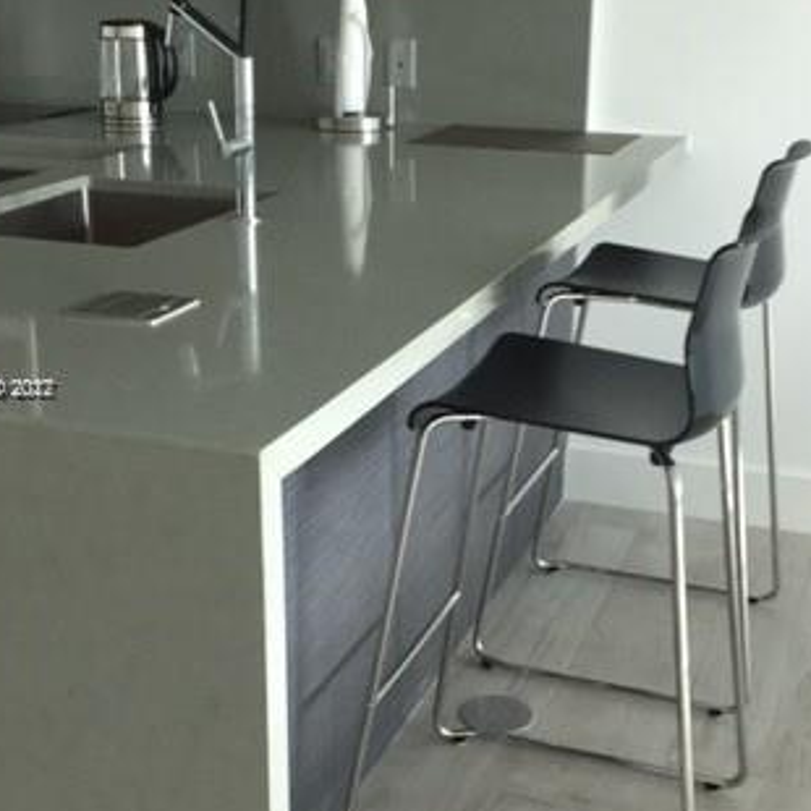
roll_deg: +0.5
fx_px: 1405
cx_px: 382
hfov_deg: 32.2
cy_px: 390
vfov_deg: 32.2
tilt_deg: -16.7
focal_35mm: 53
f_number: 2.2
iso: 64
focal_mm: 4.15
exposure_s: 1/30
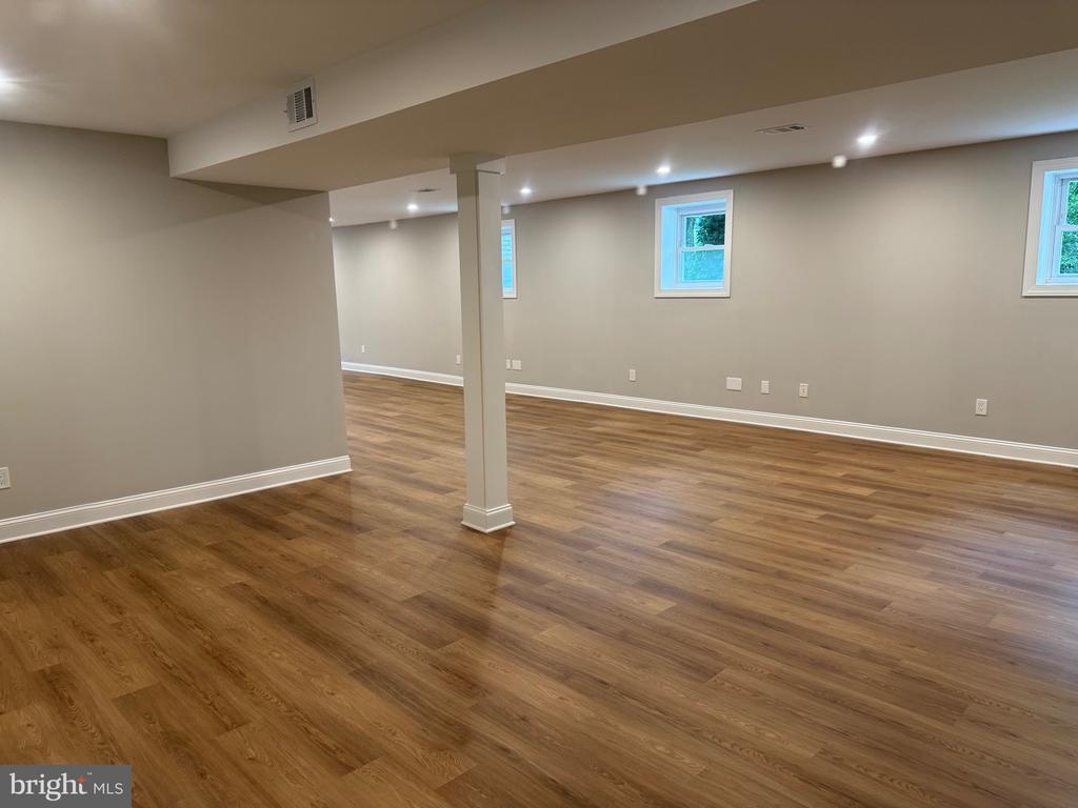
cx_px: 539
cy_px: 404
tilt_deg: -9.4
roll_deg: +1.0
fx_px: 747
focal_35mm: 24
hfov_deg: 71.6
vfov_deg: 56.8
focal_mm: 6.76
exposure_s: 1/60
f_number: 1.78
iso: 200
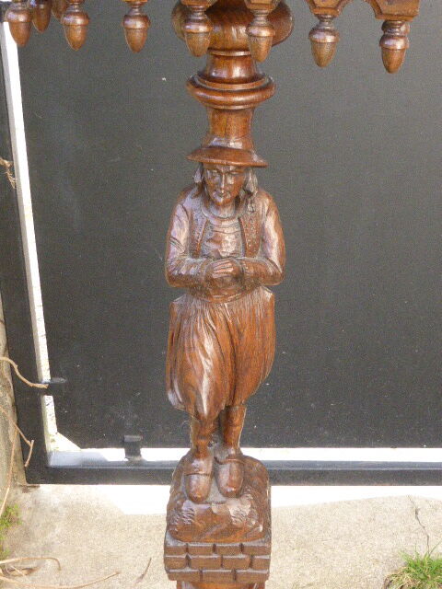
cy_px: 294
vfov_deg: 31.7
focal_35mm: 61
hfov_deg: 24.0
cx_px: 221
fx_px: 1039
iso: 800
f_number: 4.7
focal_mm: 10.3
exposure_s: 1/250
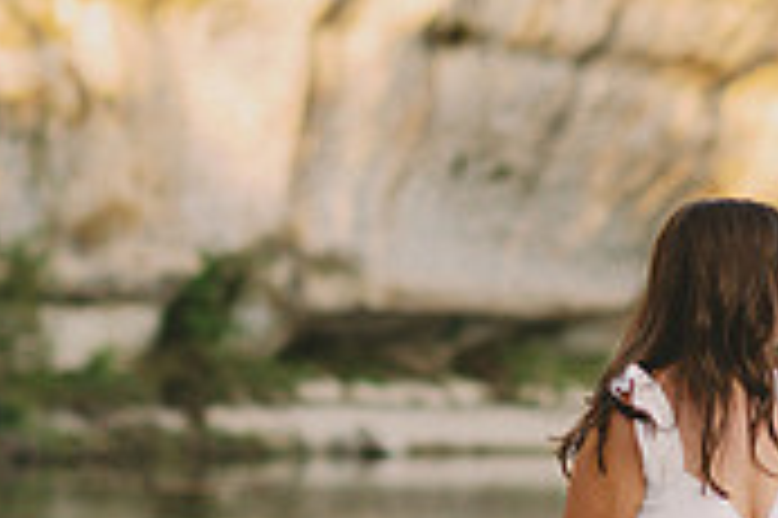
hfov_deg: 7.2
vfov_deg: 4.8
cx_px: 621
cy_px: 543
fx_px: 6153
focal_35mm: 285
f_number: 2.5
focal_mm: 85
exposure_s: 1/800
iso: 125
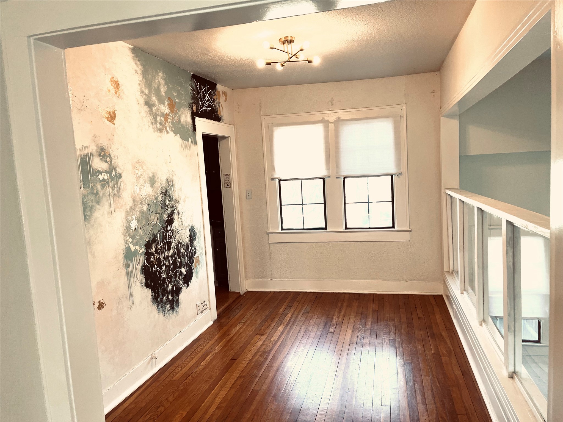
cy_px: 211
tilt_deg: -8.1
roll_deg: +2.1
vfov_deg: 53.1
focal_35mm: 26
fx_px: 423
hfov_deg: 67.3
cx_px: 282
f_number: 1.6
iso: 100
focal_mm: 5.1
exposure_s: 1/120
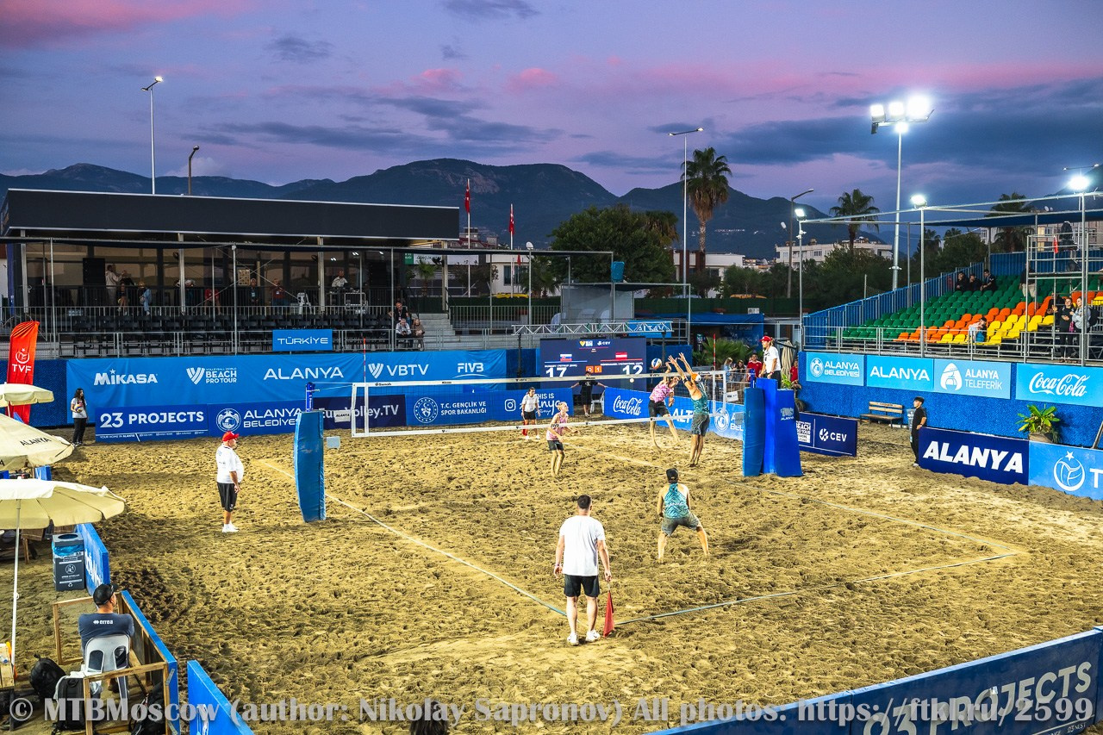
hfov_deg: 54.4
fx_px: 1072
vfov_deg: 37.8
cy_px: 368
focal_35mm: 35
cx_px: 552
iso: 640
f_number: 4
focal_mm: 35
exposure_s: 1/320
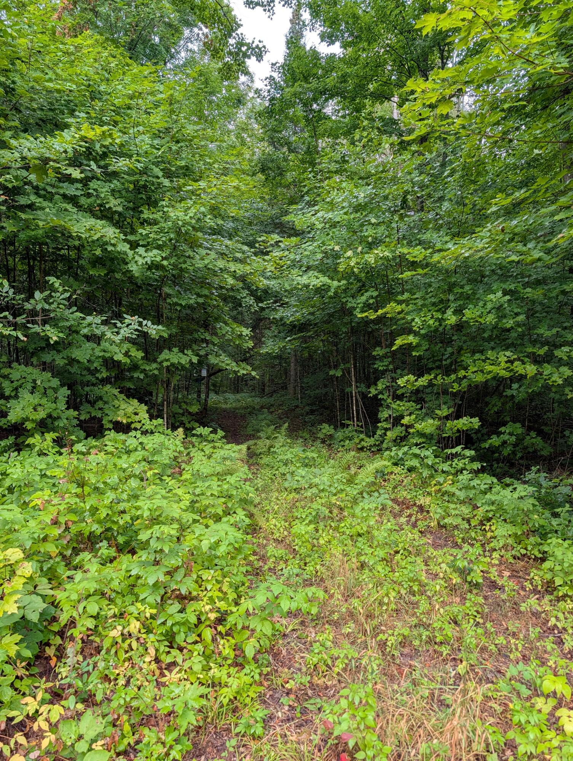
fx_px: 529
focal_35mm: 24
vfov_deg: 71.5
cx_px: 286
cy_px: 380
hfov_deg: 56.9
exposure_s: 1/85.1
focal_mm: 6.9
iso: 21
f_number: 1.68
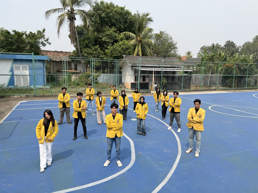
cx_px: 129
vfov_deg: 56.8
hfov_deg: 71.6
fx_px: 179
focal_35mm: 24
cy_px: 96
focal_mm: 6.76
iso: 80
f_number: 1.78
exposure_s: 1/4673
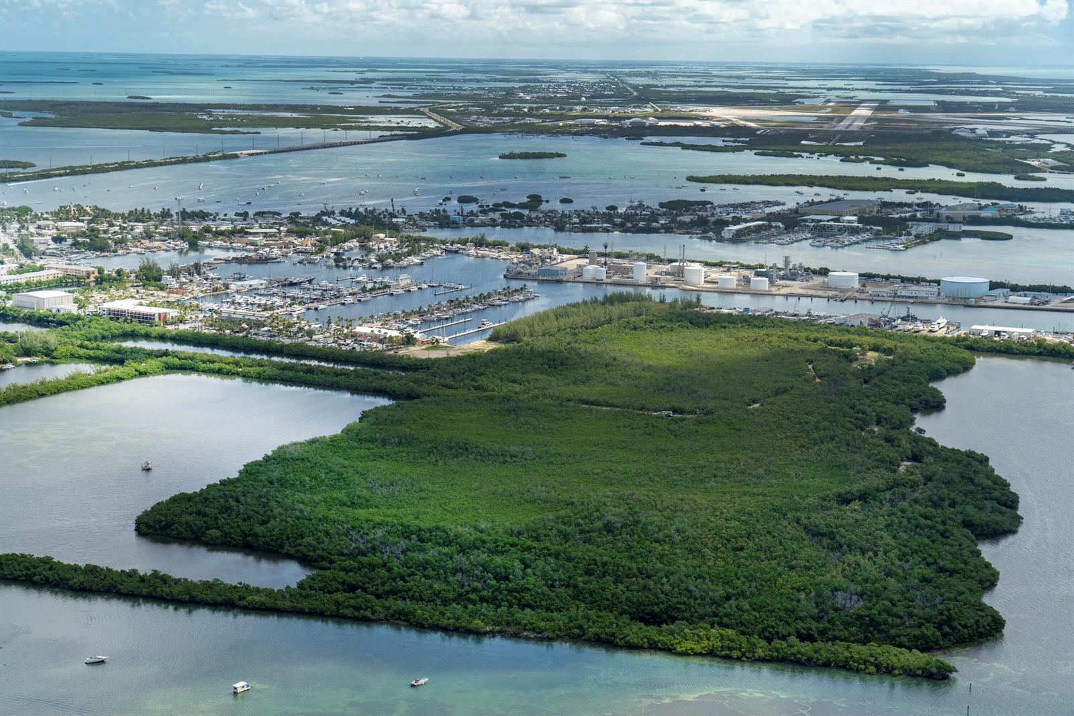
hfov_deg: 31.9
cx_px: 537
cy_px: 358
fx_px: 1879
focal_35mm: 63
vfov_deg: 21.6
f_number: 5.6
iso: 500
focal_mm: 63
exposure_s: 1/800
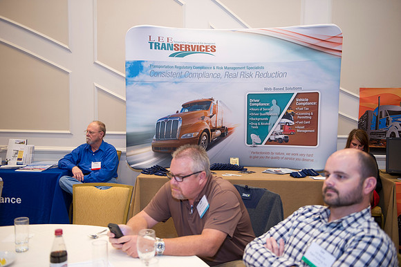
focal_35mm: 36
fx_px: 401
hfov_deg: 53.2
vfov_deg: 36.8
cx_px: 200
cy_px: 134
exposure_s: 1/60
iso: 1600
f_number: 2.8
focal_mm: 36
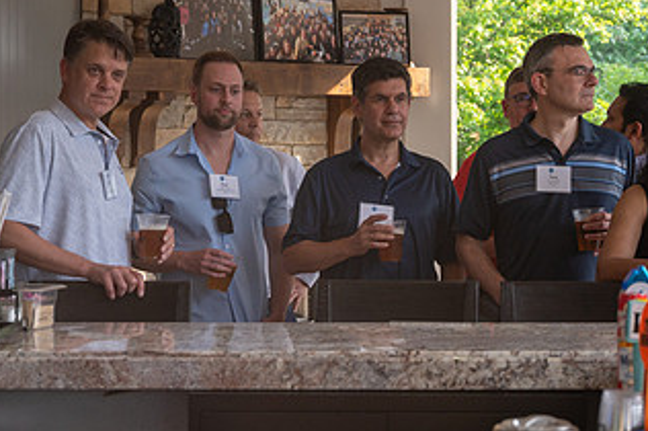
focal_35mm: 101
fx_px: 1816
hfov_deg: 20.2
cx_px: 418
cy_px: 177
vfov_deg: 13.5
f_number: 4.5
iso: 640
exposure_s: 1/400
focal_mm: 55
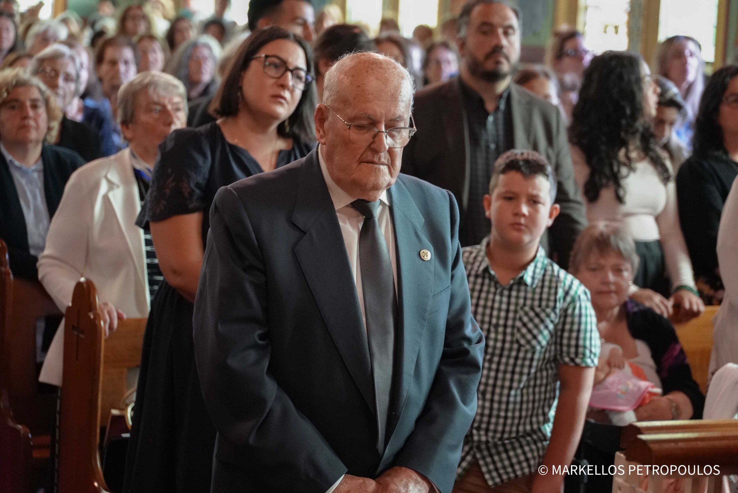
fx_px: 1887
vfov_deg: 14.9
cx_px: 369
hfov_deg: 22.1
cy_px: 246
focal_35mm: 92
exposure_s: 1/160
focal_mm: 92
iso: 10000
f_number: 4
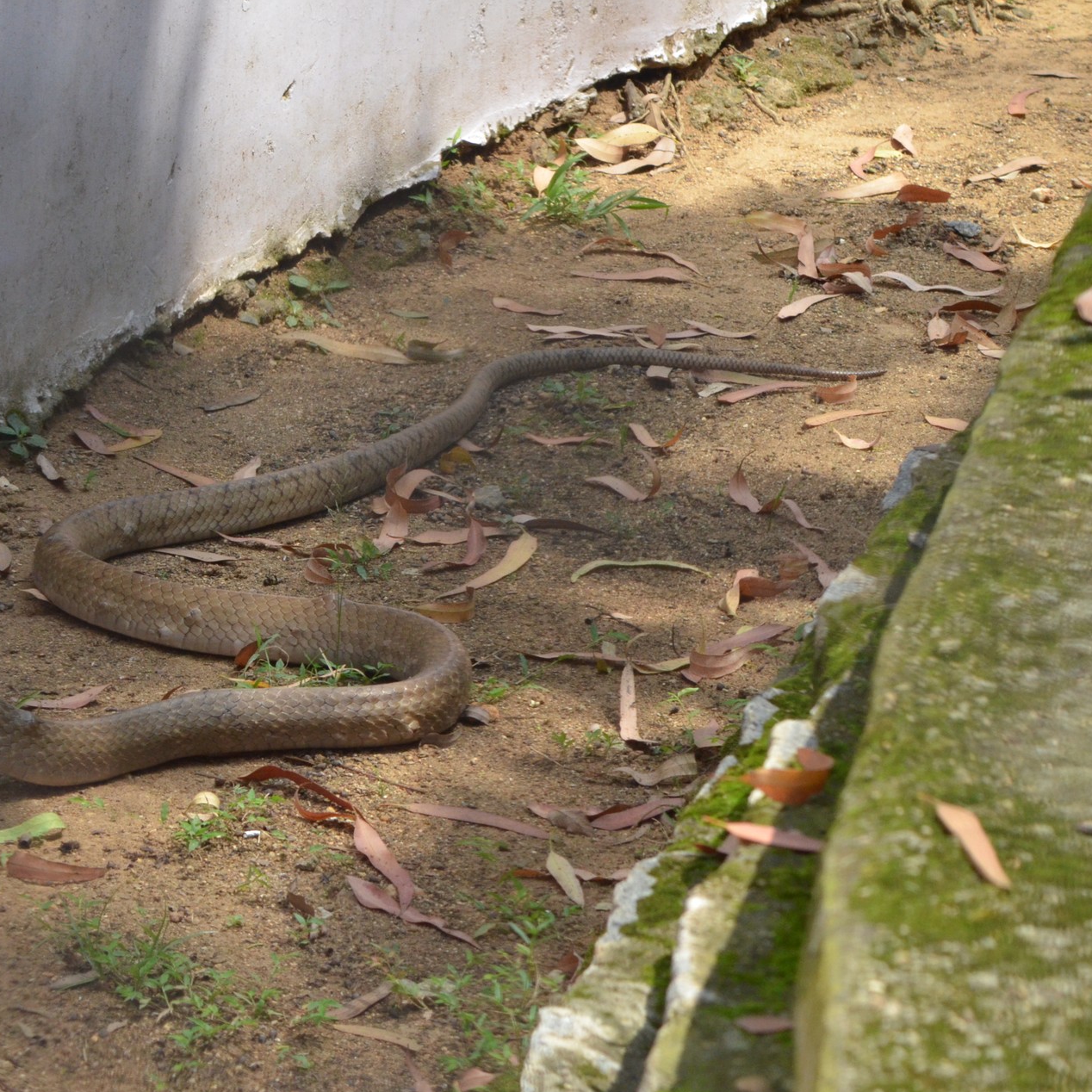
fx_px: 8387
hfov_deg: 7.4
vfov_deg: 7.4
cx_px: 269
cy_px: 547
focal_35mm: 235
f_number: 10
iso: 1600
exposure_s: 1/800
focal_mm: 122
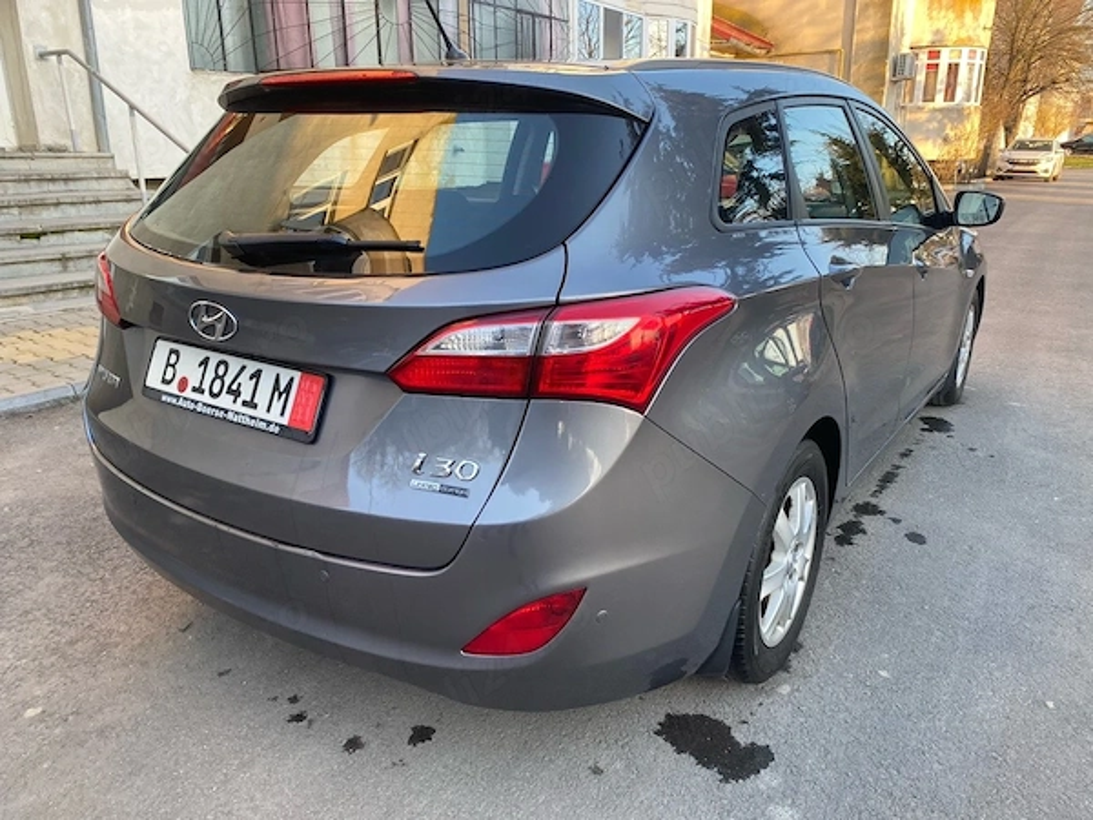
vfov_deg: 53.1
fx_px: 821
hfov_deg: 67.3
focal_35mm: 26
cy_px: 410
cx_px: 546
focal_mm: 4.25
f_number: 1.8
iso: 50
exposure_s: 1/121
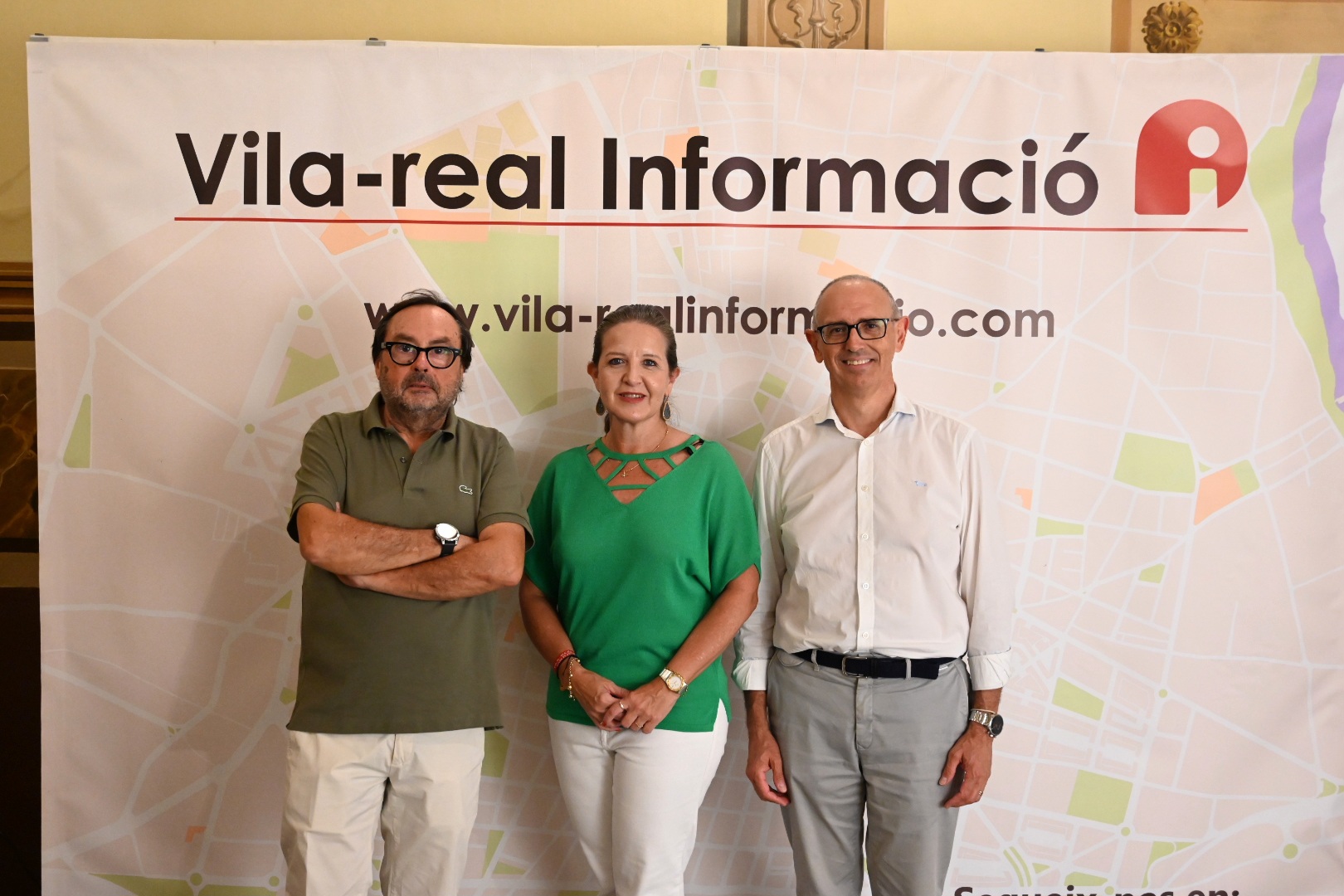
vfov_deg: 32.6
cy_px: 448
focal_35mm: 41
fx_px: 1531
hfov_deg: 47.4
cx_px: 672
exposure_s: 1/400
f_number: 4
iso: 6400
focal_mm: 41
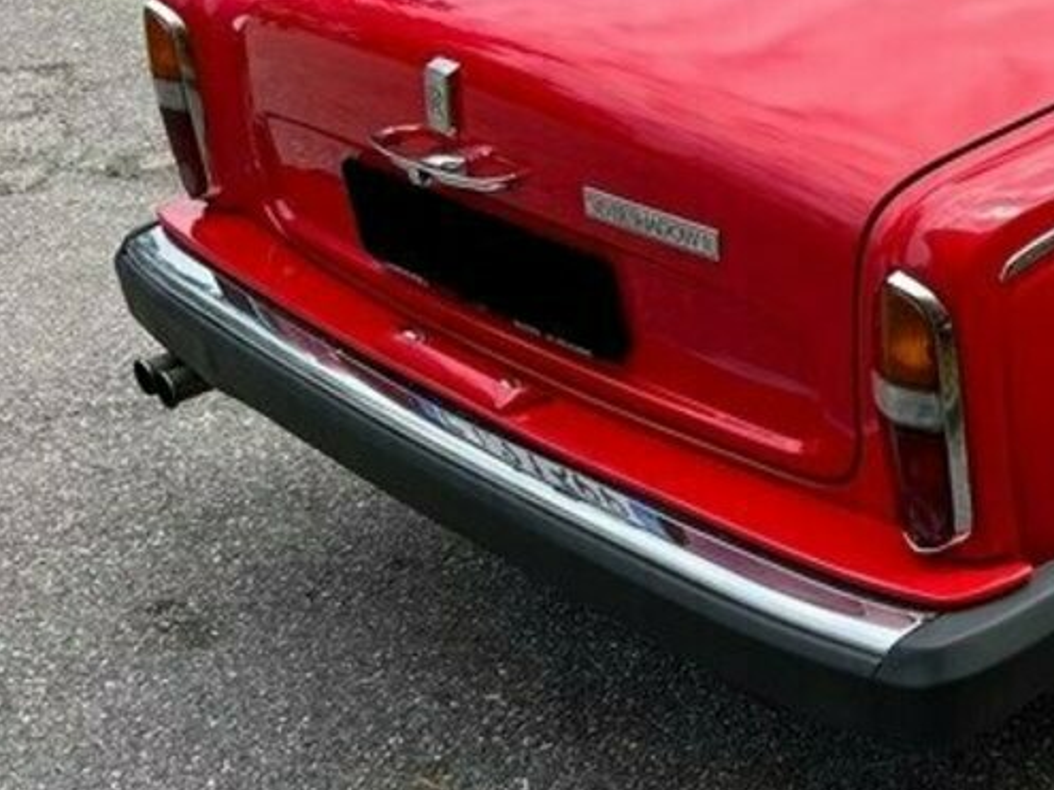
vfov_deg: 22.9
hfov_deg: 27.6
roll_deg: -2.7
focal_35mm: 63
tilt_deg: -19.0
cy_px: 130
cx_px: 1207
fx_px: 1918
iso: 50
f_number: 1.5
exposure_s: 1/1377
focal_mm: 5.7
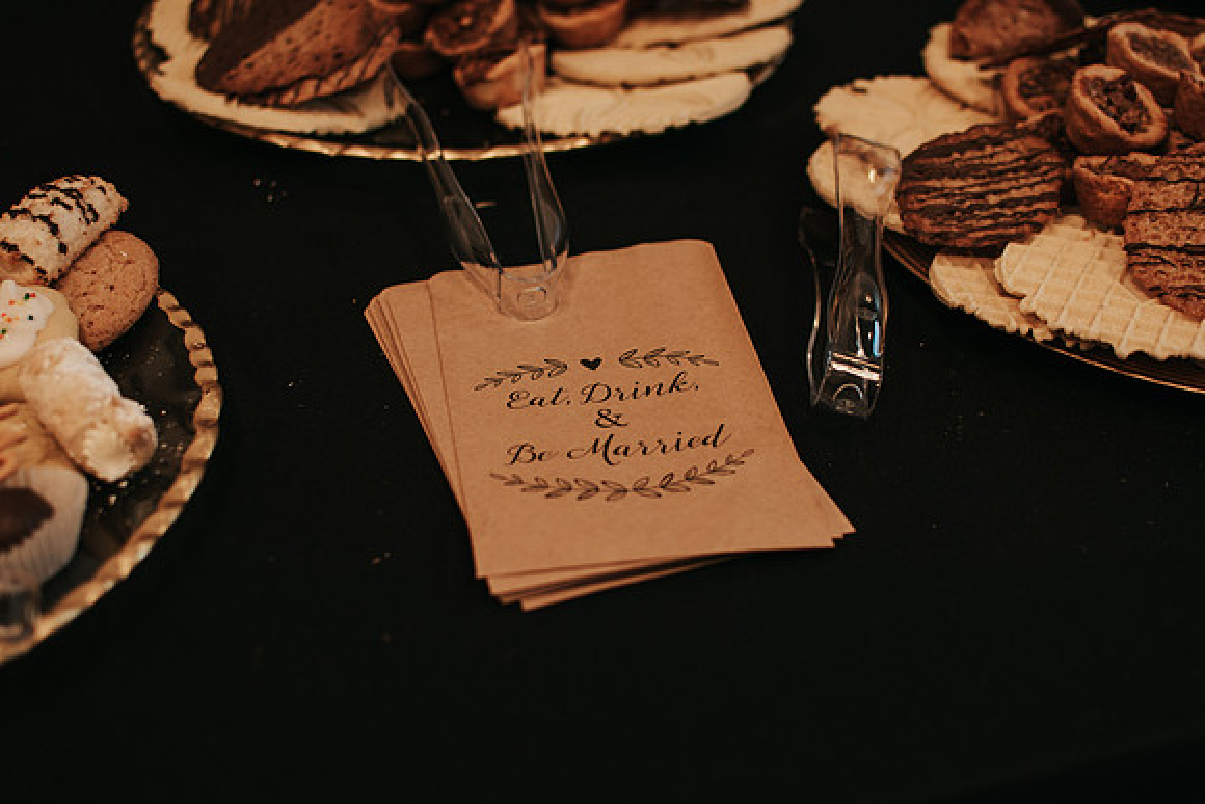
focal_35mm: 52
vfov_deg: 25.8
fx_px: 1758
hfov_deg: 37.8
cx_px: 602
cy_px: 402
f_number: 2.5
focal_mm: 35
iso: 100
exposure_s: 1/160
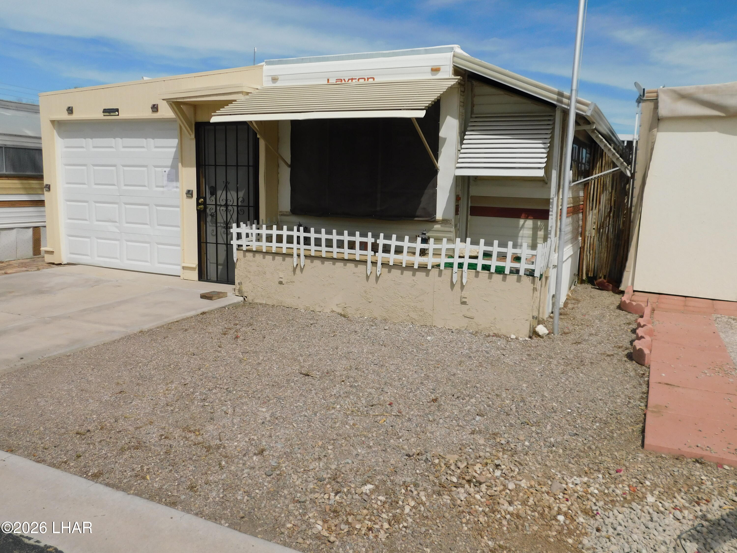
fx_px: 596
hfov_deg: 63.4
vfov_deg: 49.7
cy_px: 276
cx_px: 368
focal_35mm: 28
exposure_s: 1/800
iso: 125
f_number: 6.4
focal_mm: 4.9
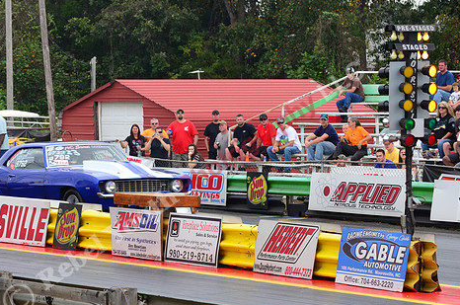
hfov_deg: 12.2
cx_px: 194
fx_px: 2143
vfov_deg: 8.1
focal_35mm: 168
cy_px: 188
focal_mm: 90
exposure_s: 1/1000
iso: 1000
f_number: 8
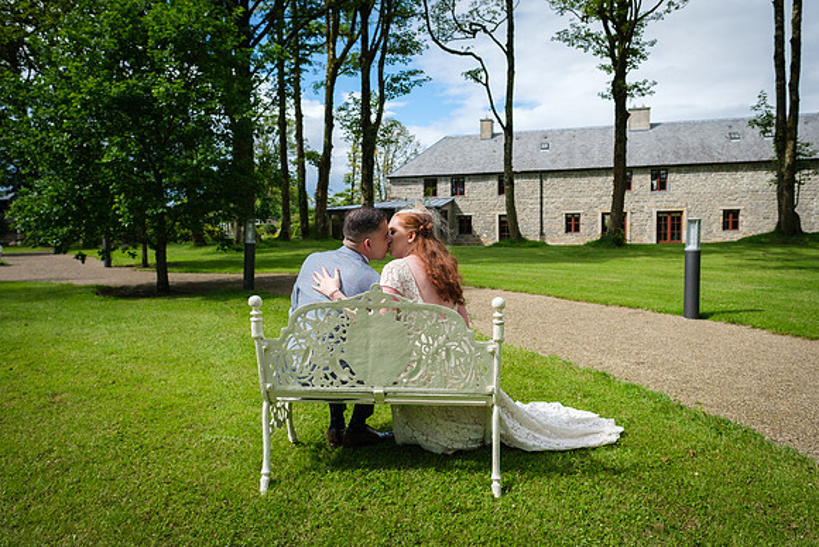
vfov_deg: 52.7
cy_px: 274
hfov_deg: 73.2
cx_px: 410
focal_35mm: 24
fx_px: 552
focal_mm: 16
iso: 200
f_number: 3.6
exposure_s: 1/1000
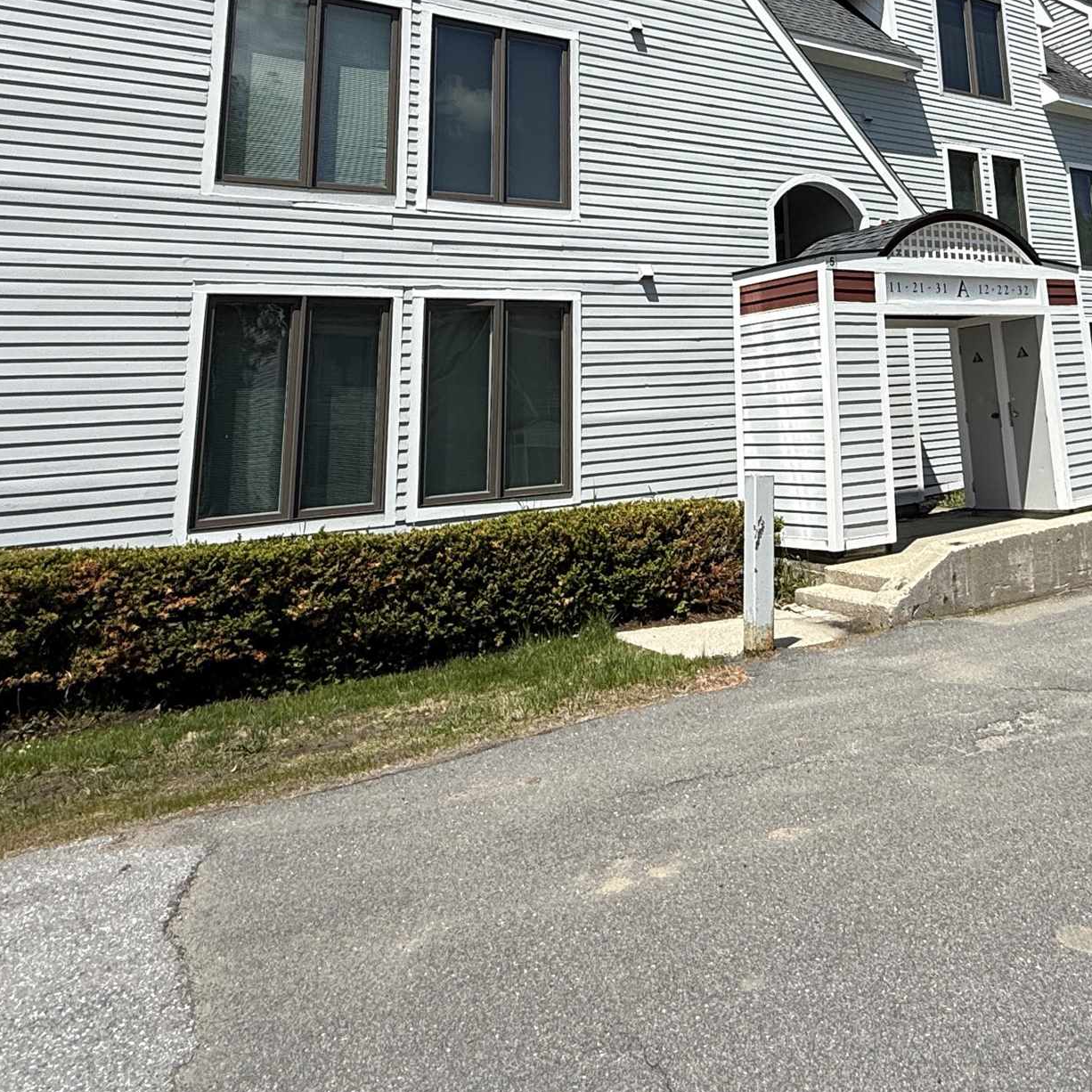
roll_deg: +4.0
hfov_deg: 49.3
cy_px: 150
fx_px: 1106
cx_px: 880
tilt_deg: +14.5
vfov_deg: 48.1
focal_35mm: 31
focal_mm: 2.22
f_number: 2.2
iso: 50
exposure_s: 1/2717
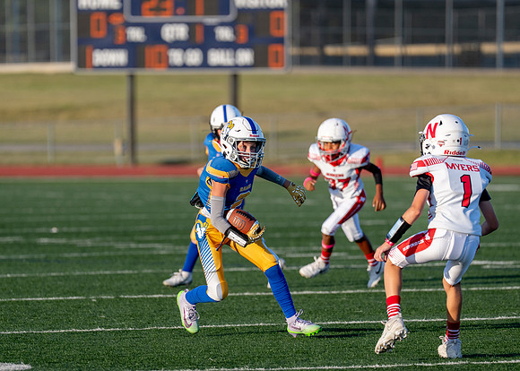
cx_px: 213
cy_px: 203
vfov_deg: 4.3
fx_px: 4911
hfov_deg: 6.1
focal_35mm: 333
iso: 200
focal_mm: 200
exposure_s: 1/3200
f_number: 2.8
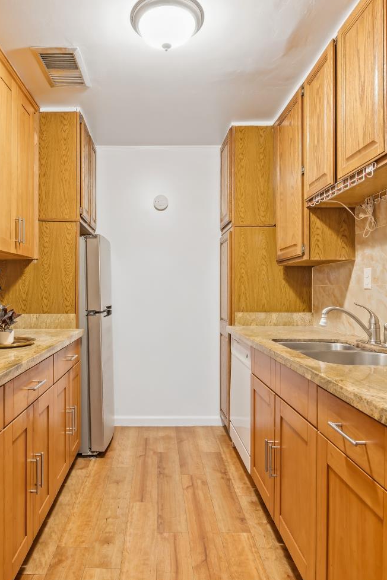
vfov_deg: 74.3
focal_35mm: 24
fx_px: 383
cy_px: 287
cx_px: 148
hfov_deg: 53.1
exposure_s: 2
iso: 100
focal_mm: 15.5
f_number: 7.1
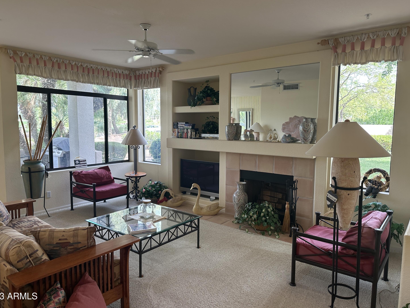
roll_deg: +0.2
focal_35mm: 25
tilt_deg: -6.1
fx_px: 296
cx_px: 197
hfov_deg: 69.4
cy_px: 150
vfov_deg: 54.9
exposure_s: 1/156
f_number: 1.78
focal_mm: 6.86
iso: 100
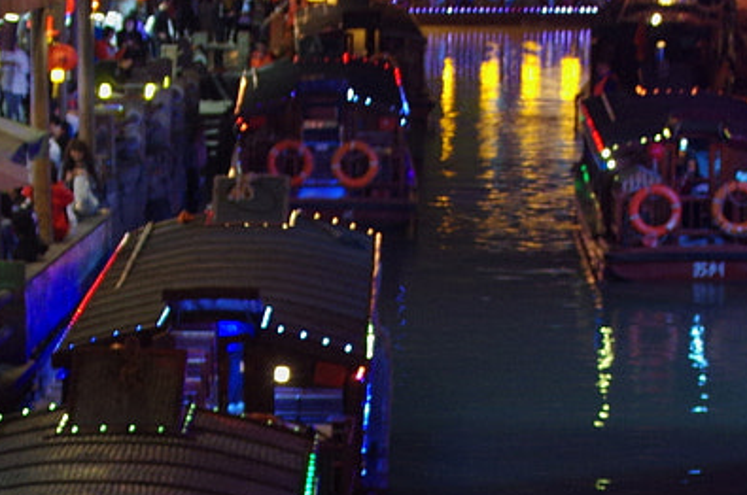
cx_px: 352
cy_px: 469
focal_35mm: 146
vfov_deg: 9.3
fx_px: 3025
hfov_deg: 14.1
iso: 800
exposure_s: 1/3.33
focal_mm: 24
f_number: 4
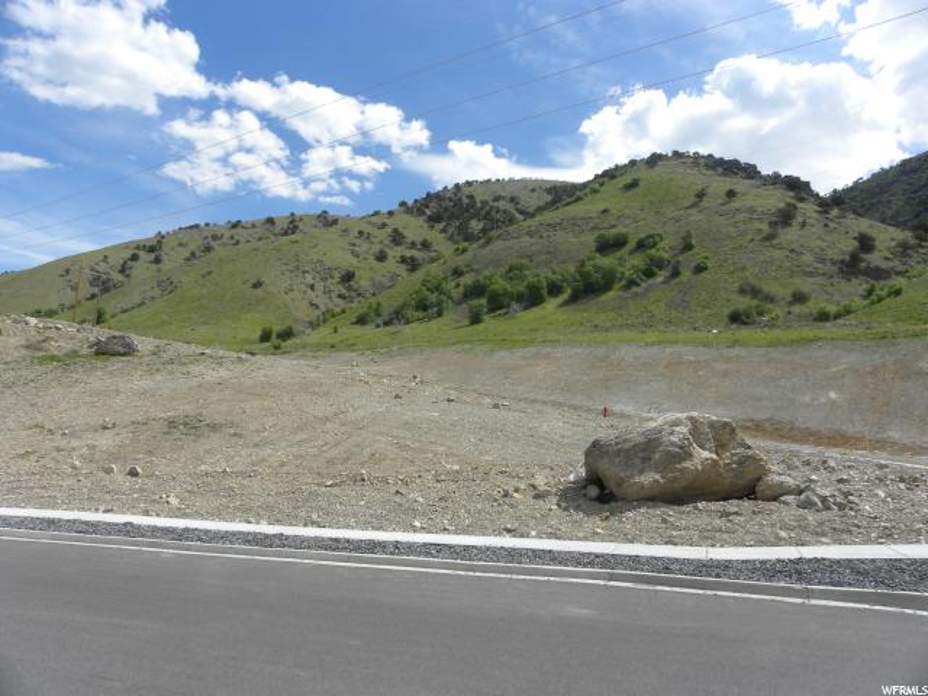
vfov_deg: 53.1
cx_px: 464
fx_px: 697
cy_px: 348
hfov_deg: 67.3
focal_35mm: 26
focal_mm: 4.6
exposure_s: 1/313
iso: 64
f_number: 6.3
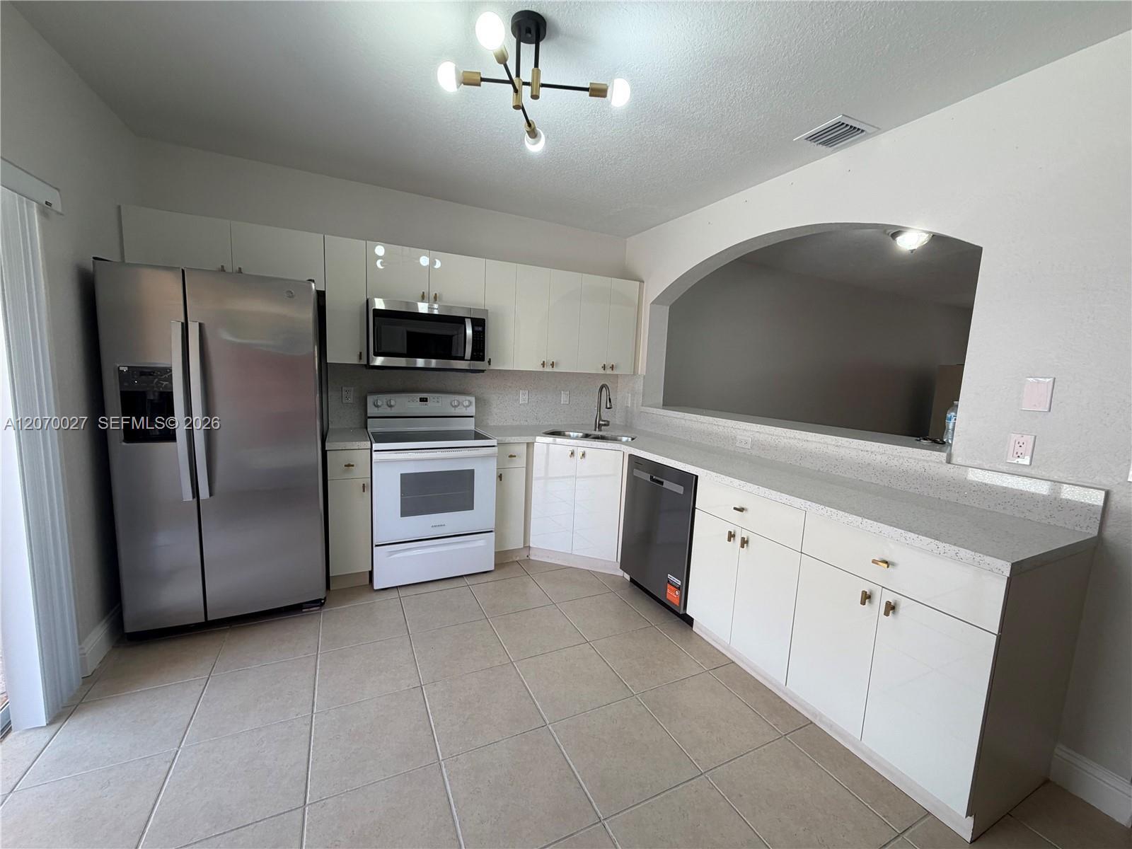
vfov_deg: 85.7
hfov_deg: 102.1
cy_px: 424
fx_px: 458
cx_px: 566
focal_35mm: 14
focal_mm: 2.22
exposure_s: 1/120
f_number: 2.2
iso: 100
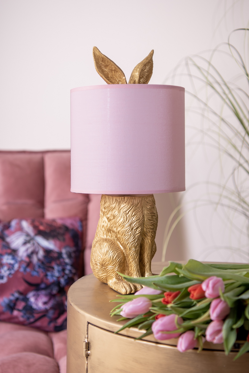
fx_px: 498
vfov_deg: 41.1
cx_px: 124
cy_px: 186
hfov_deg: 28.1
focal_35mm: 48
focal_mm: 48
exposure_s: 1/200
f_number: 3.2
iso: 100
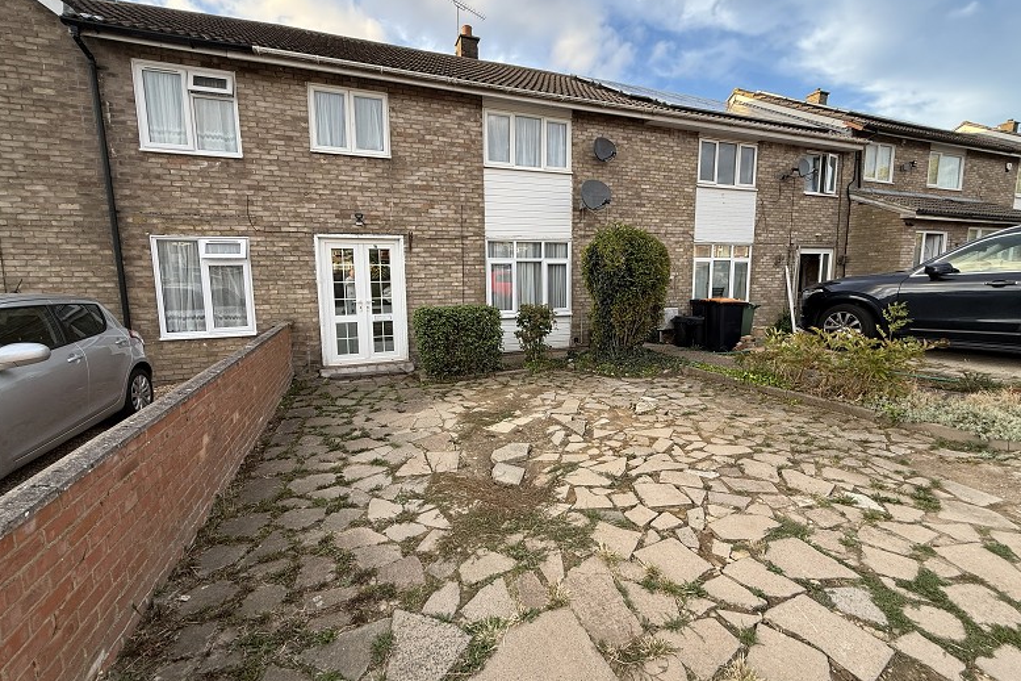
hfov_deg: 100.4
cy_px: 325
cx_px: 518
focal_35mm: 15
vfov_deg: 77.3
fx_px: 425
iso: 50
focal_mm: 2.22
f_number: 2.2
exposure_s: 1/144
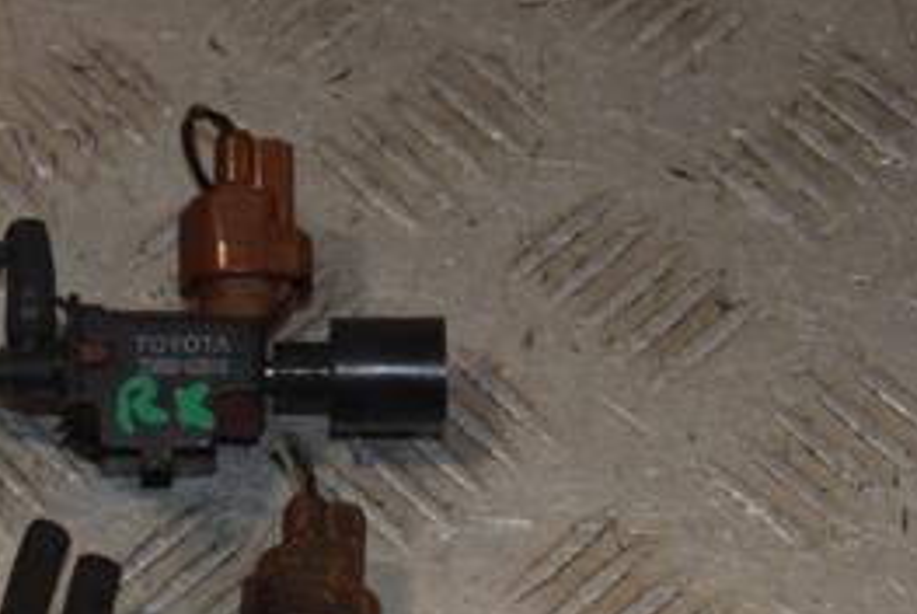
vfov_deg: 8.4
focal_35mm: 164
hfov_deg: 12.5
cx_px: 199
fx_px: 4182
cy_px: 380
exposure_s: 1/200
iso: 800
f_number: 10
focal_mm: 48
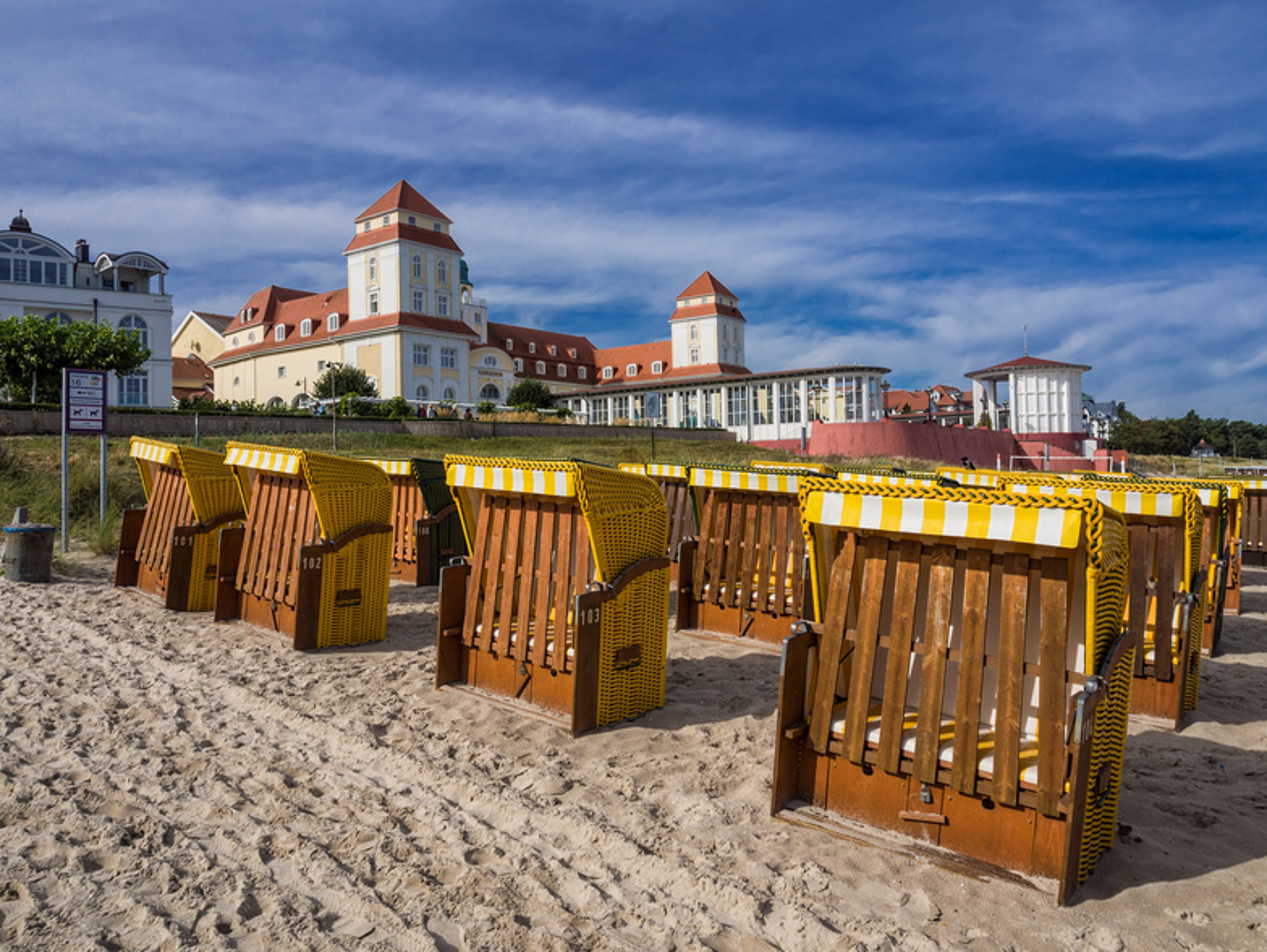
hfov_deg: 69.4
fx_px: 915
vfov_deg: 54.9
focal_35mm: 25
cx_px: 625
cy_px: 473
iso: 200
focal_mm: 12
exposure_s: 1/800
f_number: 8
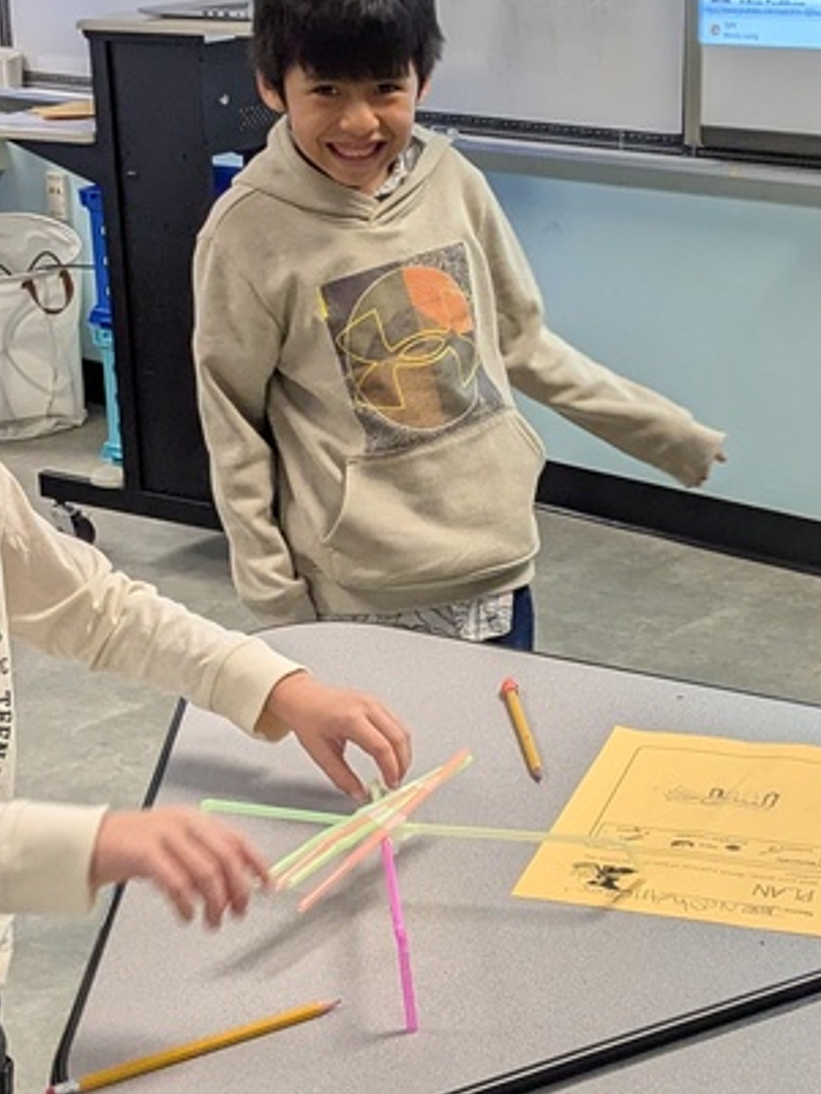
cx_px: 486
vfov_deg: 28.2
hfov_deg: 21.3
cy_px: 529
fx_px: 2181
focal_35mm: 69
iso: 83
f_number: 1.73
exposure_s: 1/121
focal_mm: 4.38
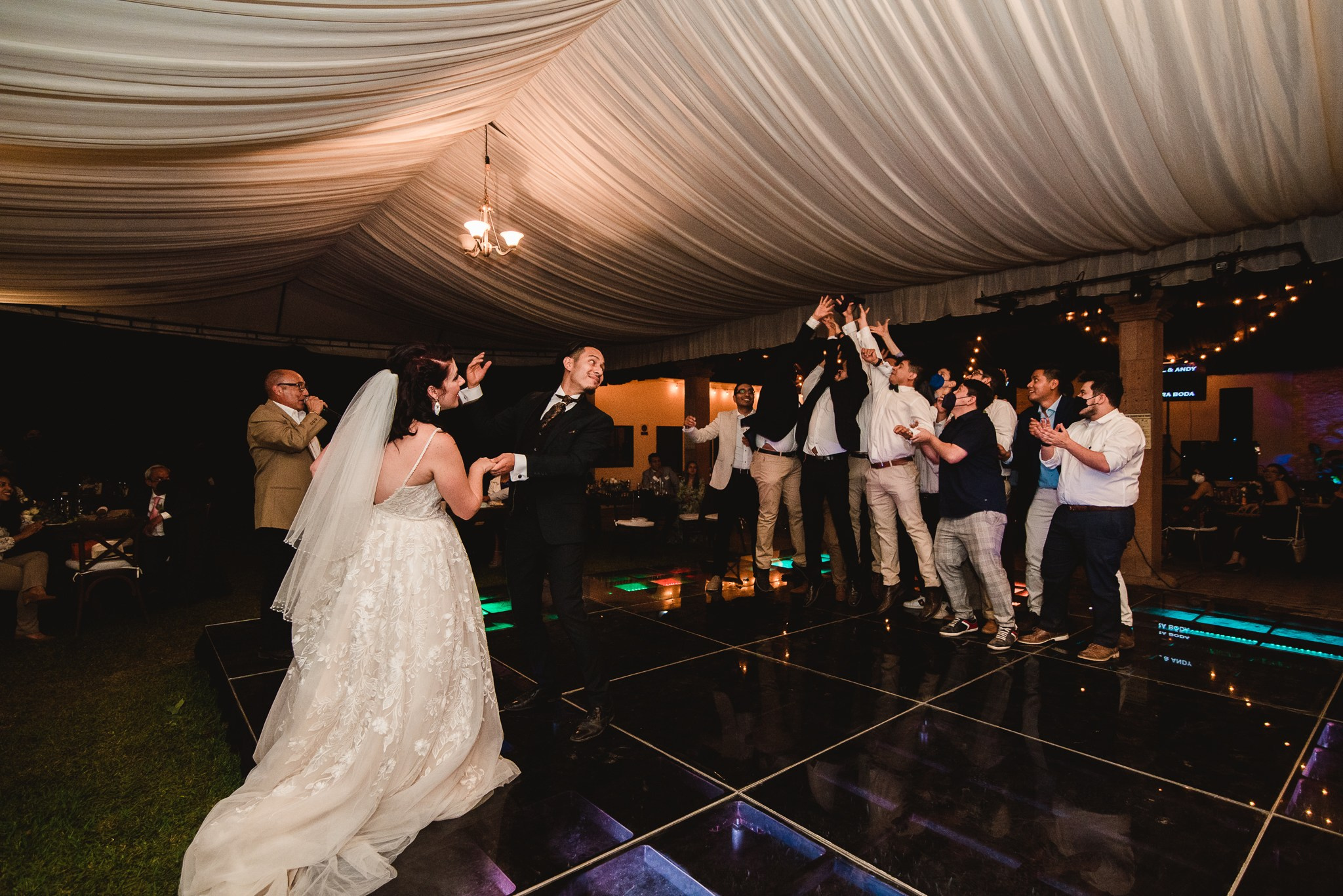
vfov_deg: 67.4
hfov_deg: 90.0
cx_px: 672
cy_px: 448
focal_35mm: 18
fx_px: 672
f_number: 3.2
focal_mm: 18
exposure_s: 1/125
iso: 1250
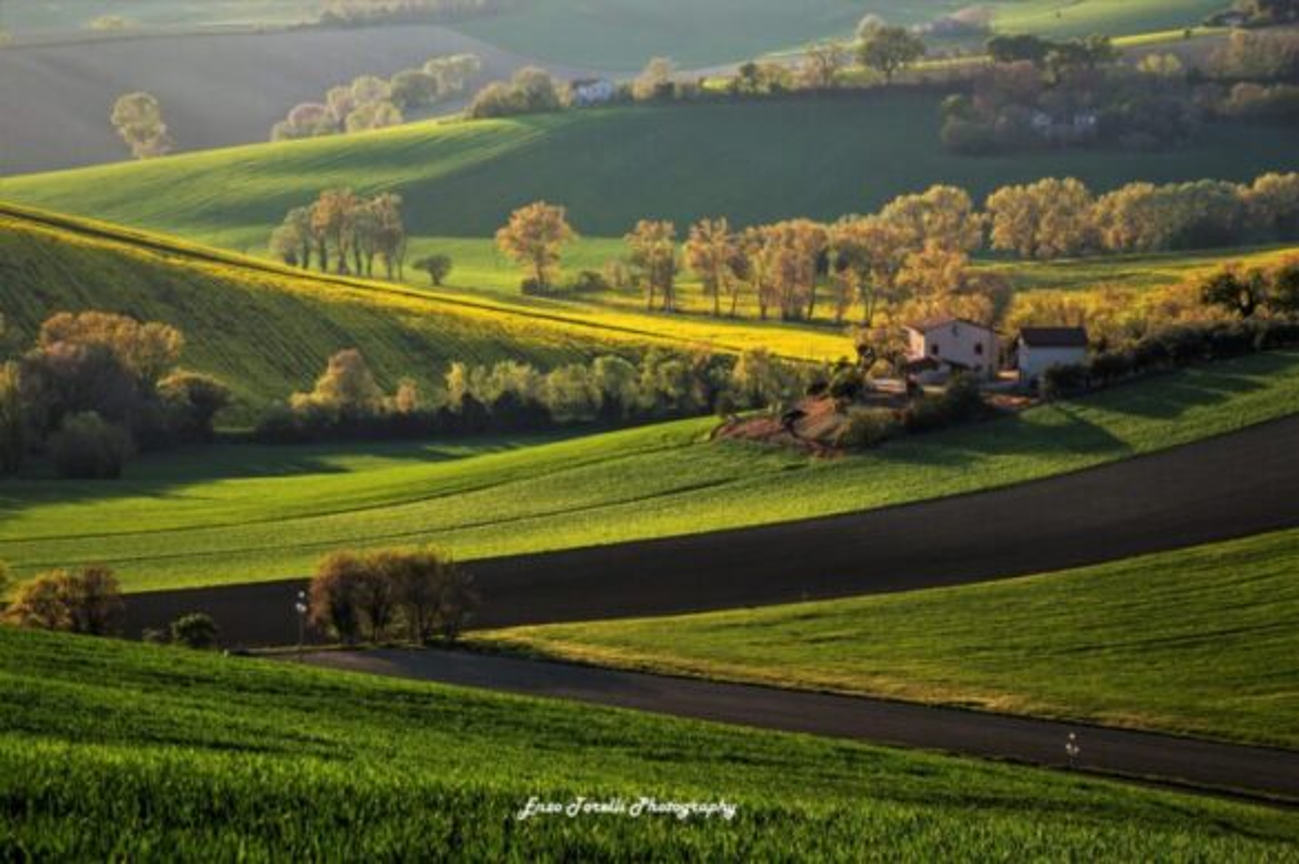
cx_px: 650
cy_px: 432
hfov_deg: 12.5
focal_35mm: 165
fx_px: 5949
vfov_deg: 8.3
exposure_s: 1/160
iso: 100
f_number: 9
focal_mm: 110
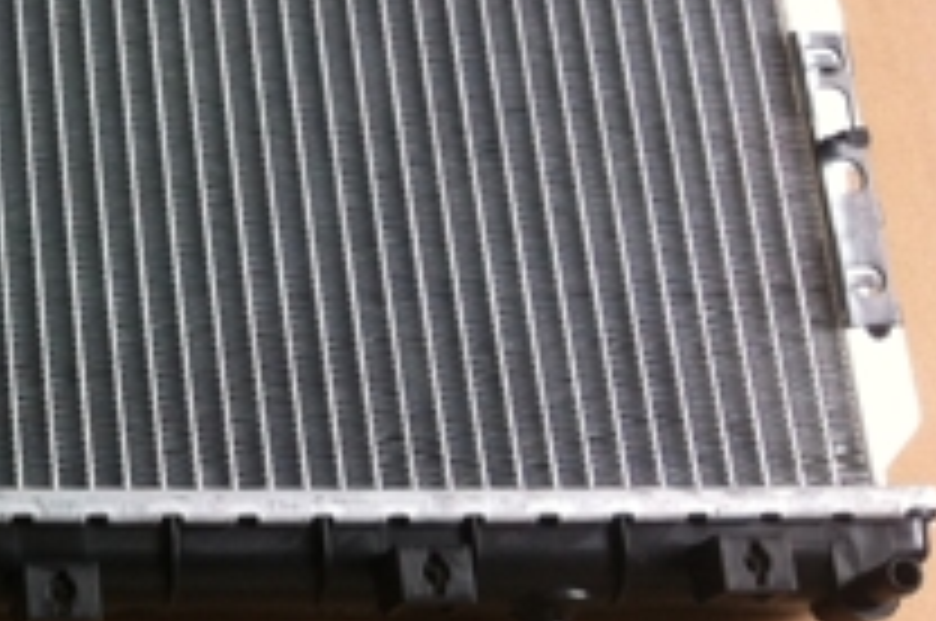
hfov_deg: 17.9
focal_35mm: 105
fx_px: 2726
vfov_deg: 12.8
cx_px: -369
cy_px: 0
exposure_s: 1/40
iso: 80
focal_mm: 3.85
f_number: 2.8
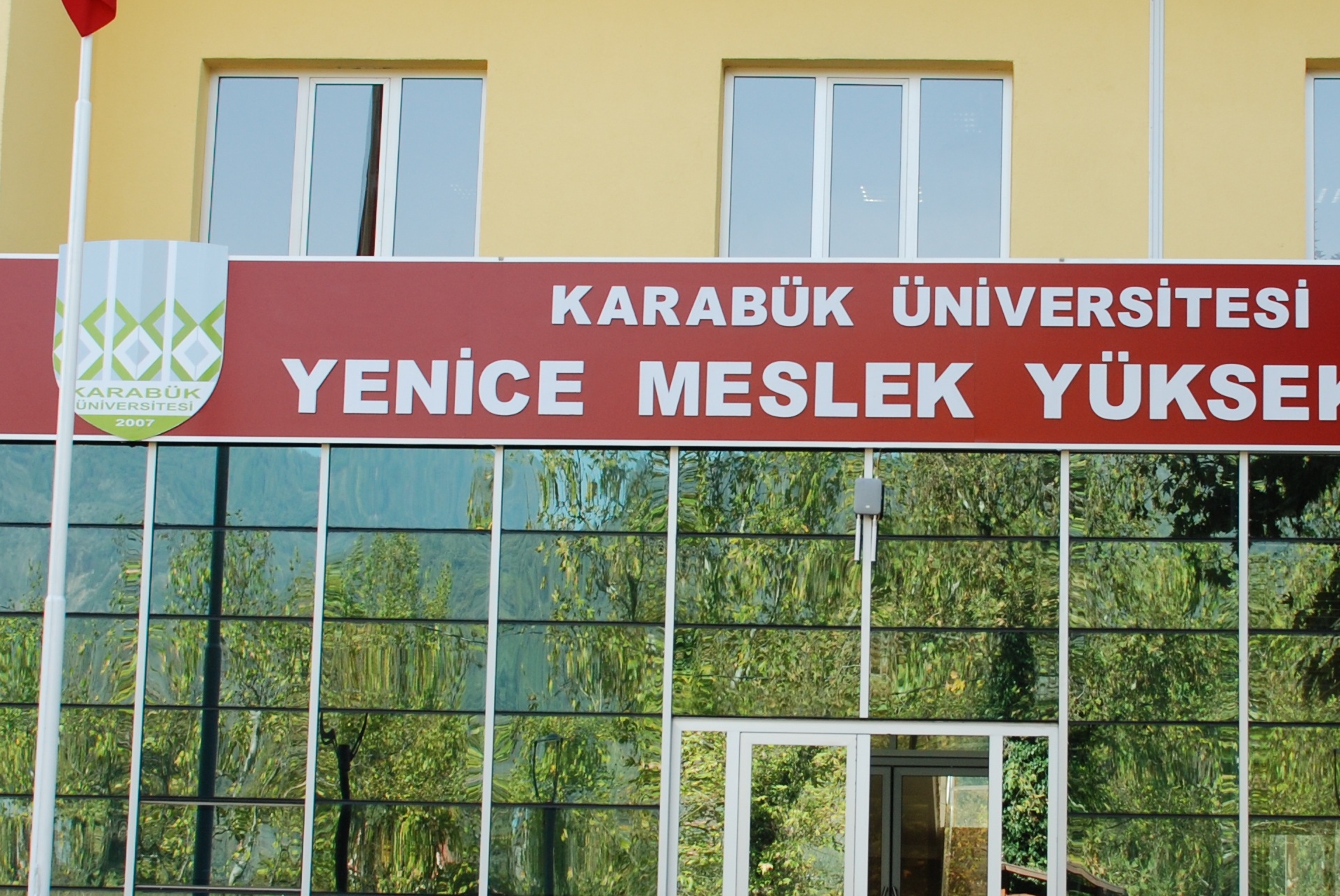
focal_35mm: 73
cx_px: 891
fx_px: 2721
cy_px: 497
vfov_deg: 18.7
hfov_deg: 27.5
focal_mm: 24
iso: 200
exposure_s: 1/125
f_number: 5.6
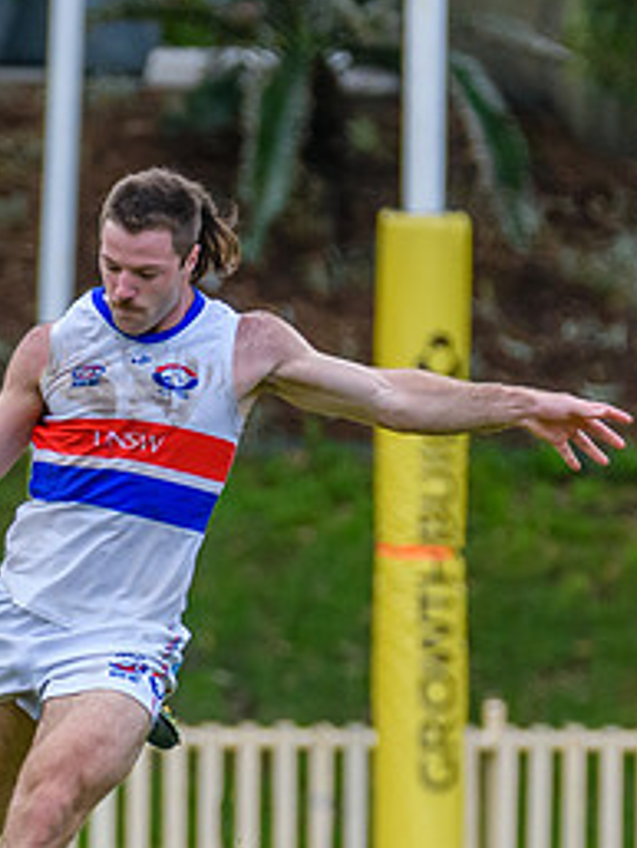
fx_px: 38318
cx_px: 108
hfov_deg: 1.0
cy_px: 592
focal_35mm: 1563
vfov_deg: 1.3
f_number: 6
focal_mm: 400
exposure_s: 1/1250
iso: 2000
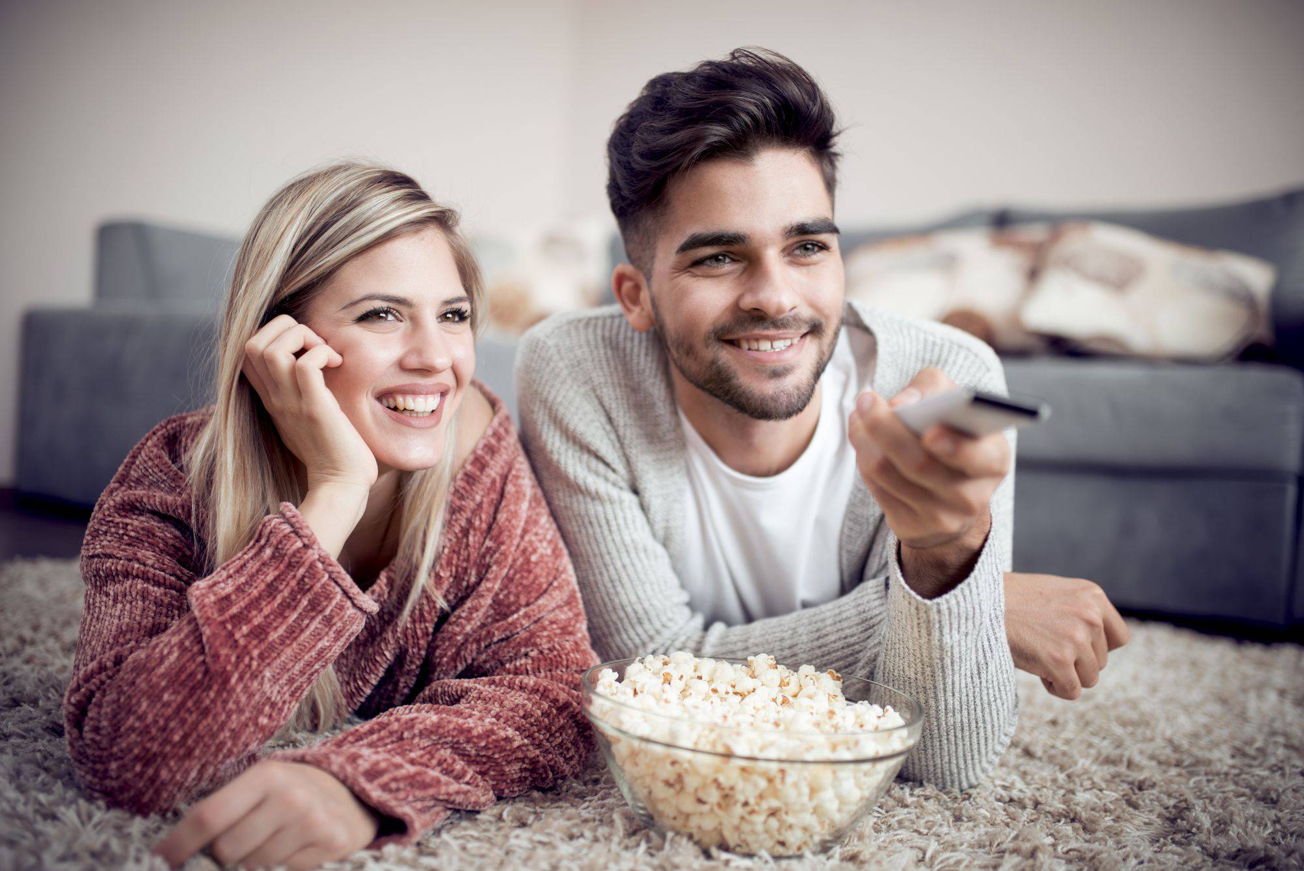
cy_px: 436
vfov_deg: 37.9
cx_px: 652
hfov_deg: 54.4
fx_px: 1268
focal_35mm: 35
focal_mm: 35
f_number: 1.6
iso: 160
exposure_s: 1/100
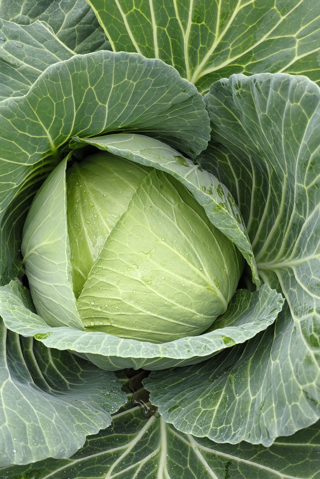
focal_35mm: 29
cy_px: 240
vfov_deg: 63.7
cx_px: 158
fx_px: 387
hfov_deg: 45.0
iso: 200
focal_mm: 5.52
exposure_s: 1/100
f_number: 1.9
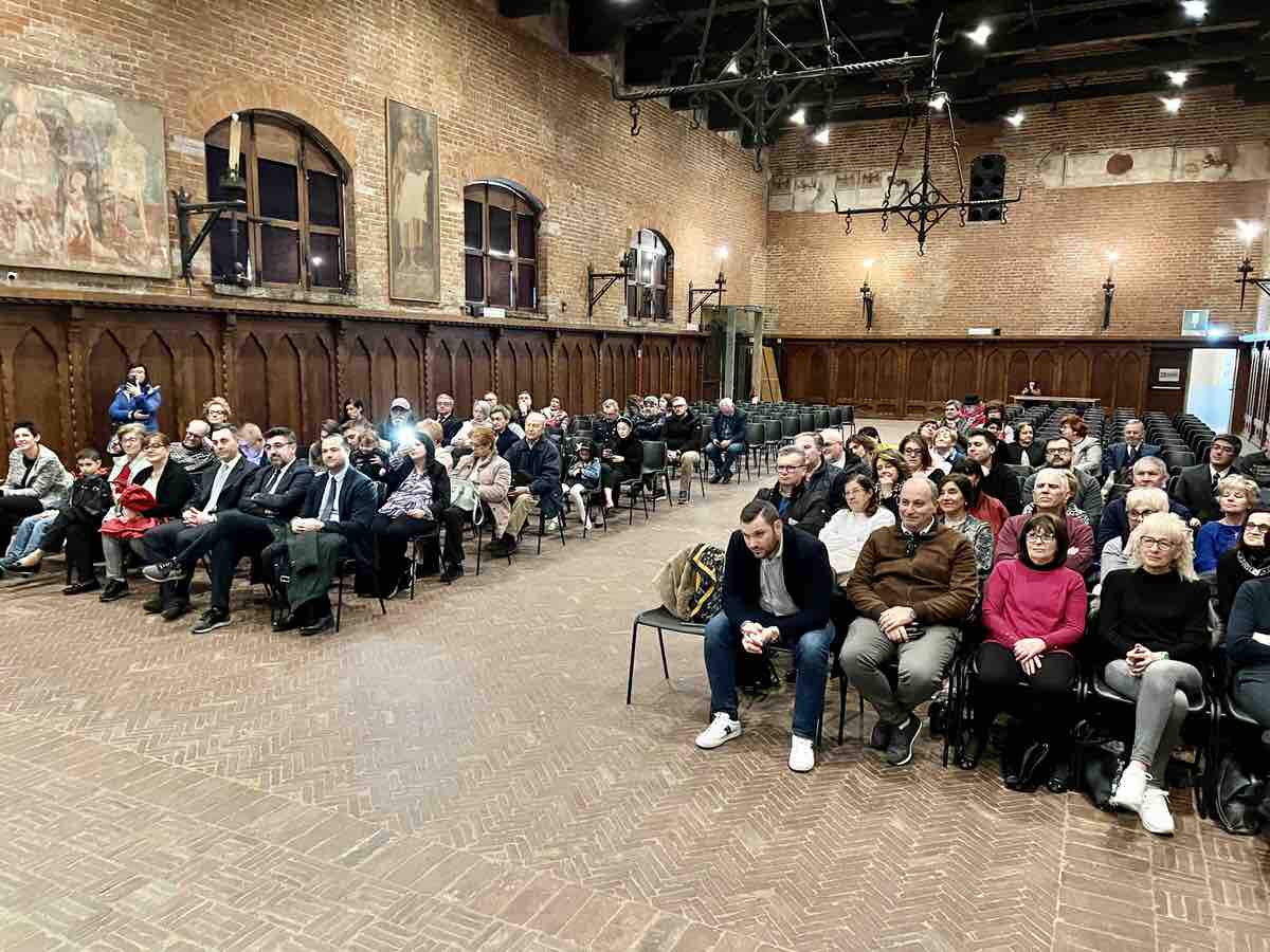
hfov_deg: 67.3
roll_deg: -0.6
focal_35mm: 26
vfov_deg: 53.1
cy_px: 476
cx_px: 635
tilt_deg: -7.4
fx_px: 954
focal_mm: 5.7
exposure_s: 1/25
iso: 640
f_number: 1.5
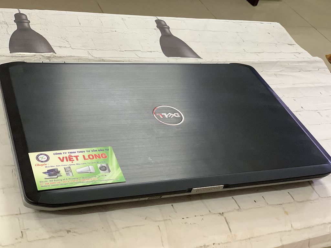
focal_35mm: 52
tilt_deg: -35.3
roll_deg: -16.7
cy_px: 124
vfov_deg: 28.0
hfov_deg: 36.8
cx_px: 166
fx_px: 497
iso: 250
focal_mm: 6
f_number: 2.4
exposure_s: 1/47
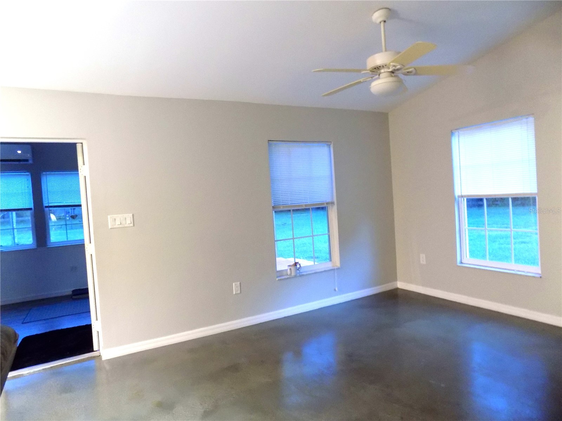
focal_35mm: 23
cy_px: 210
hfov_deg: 73.9
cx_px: 281
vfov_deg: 58.9
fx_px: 373
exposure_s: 1/4
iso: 400
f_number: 3.1
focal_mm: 4
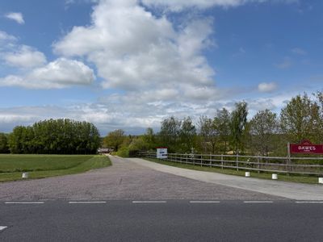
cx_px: 162
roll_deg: +0.4
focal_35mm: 24
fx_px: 224
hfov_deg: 71.6
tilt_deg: +5.0
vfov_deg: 56.8
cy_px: 121
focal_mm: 6.76
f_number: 1.78
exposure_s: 1/10309
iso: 80
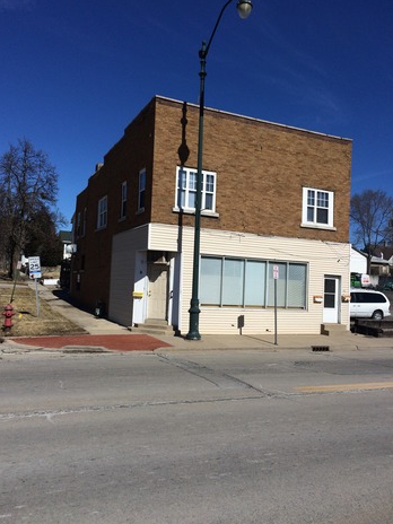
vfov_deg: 60.0
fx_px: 454
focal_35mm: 30
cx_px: 193
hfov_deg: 46.8
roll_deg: -2.5
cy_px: 260
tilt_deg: +1.8
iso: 32
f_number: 2.2
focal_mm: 4.15
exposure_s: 1/5882
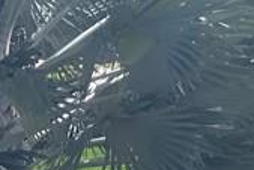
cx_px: -493
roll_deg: -0.1
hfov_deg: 5.9
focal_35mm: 327
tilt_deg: -5.8
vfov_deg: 4.2
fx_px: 2309
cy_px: -51
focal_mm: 6
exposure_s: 1/1261
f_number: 2.4
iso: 16
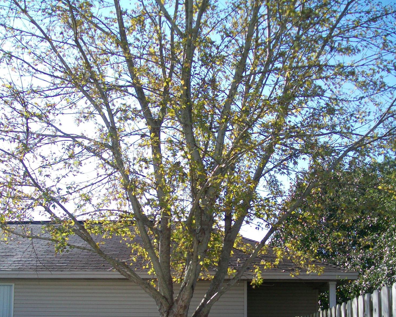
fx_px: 527
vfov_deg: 32.2
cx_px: 195
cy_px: 268
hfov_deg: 41.2
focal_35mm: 45
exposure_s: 1/640
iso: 64
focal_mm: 6.1
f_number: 2.7
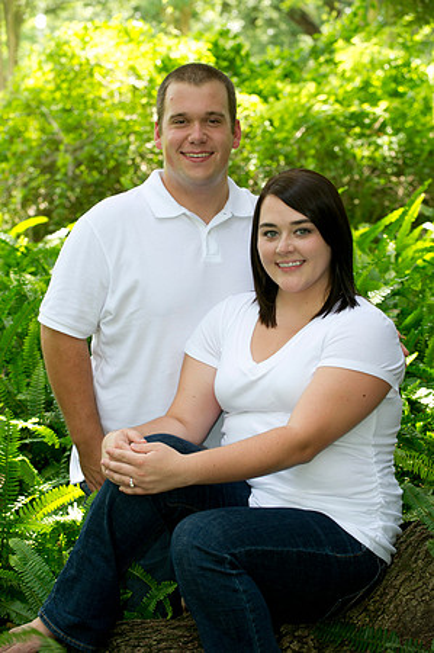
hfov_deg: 14.4
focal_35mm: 95
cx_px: 217
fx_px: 1722
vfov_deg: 21.5
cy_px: 326
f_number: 5
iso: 400
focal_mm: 95
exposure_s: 1/125
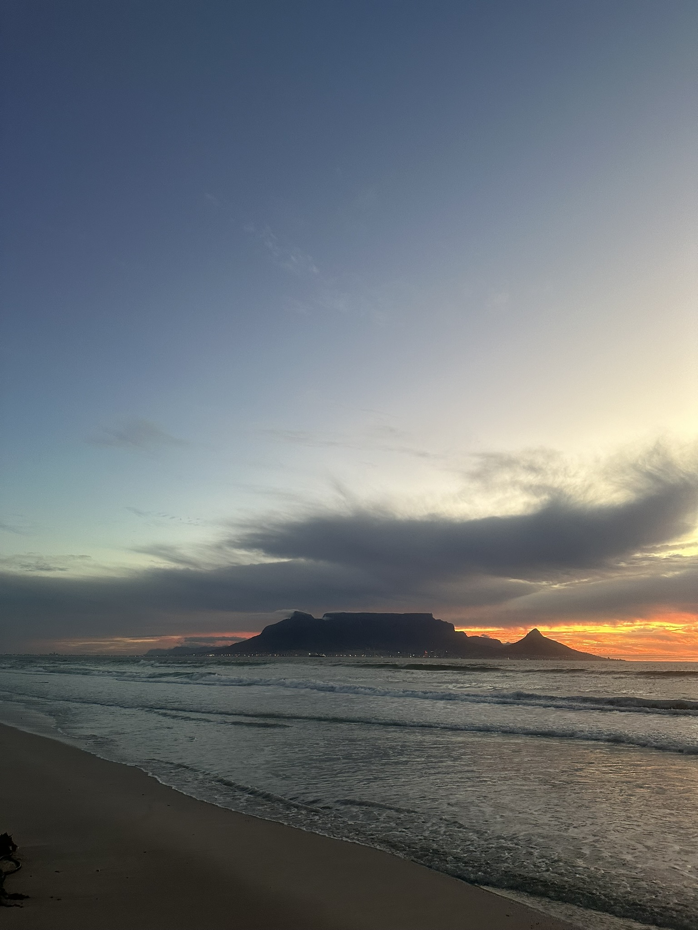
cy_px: 465
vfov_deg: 71.6
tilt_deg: +17.1
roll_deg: -1.4
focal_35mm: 24
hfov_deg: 56.8
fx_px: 645
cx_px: 349
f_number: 1.78
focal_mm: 6.86
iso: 250
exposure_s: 1/117
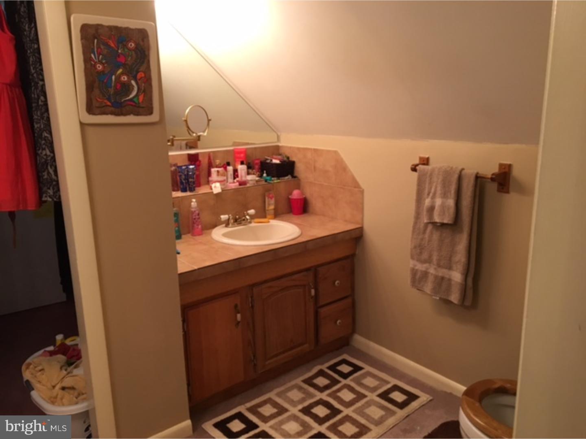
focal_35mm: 29
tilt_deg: -13.8
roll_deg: +0.8
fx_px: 491
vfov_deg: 48.2
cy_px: 220
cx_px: 293
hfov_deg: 61.7
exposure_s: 1/30
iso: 80
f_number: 2.2
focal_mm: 4.15
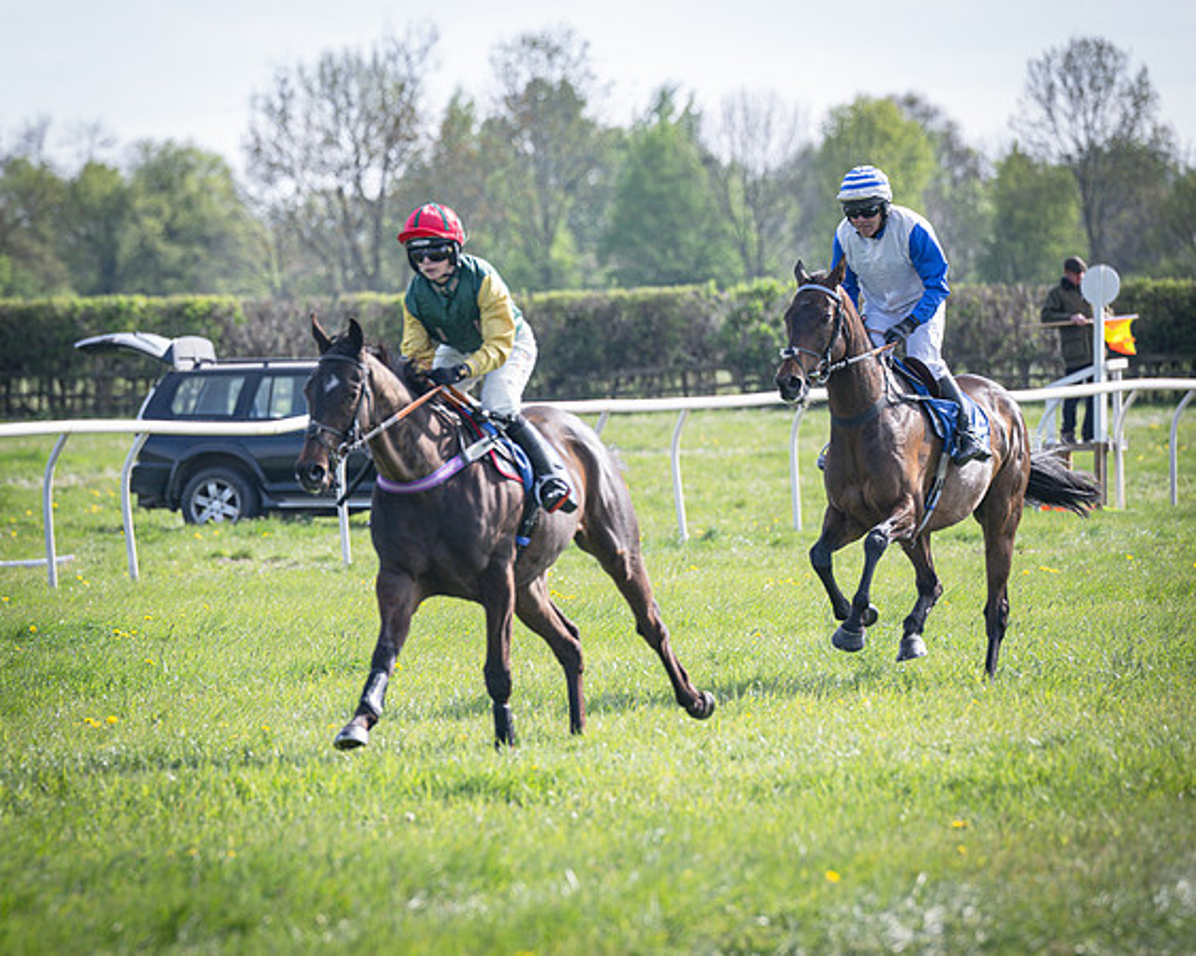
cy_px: 562
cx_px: 467
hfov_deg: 6.4
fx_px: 10699
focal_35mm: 302
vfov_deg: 5.1
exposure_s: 1/1600
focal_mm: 200
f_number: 4
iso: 400
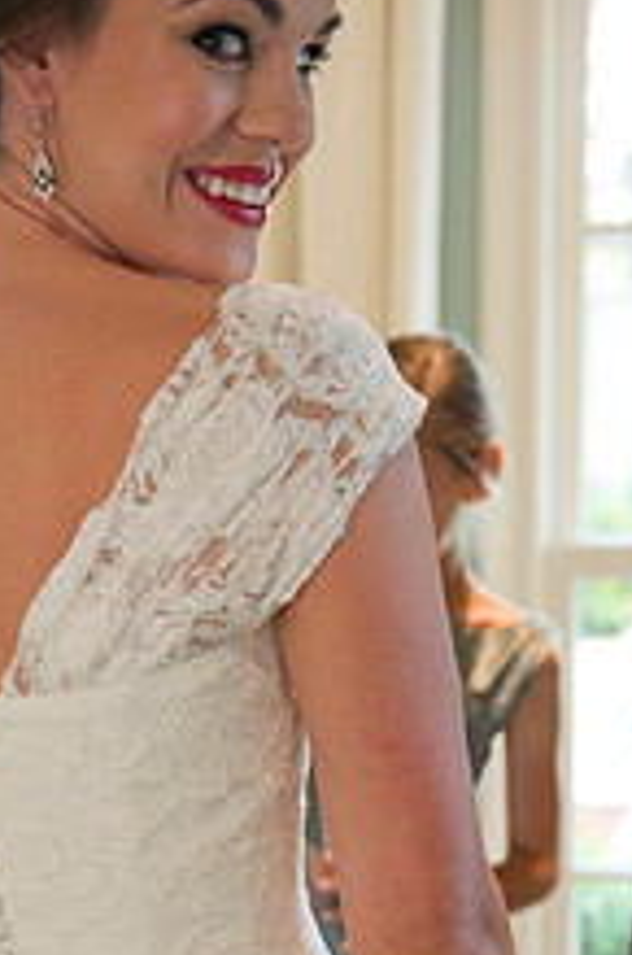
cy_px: 807
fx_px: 1958
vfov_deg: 26.7
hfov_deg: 18.0
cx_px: 41
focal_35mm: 74
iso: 1000
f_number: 3.5
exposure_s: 1/80
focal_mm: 36
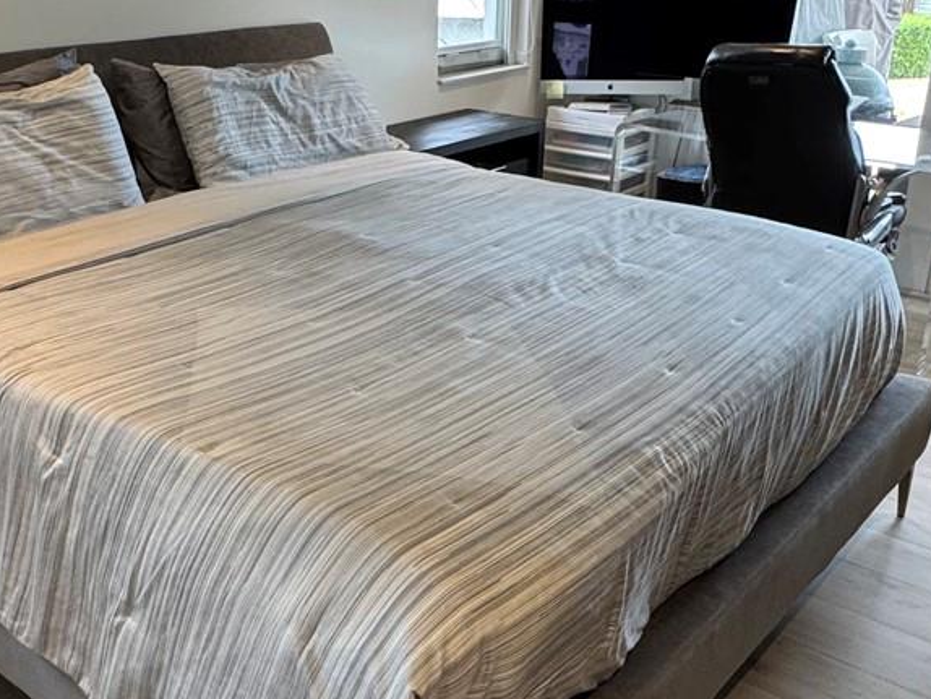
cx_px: 381
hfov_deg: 47.6
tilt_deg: -24.1
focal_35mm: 39
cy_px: 375
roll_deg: -0.5
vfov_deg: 36.8
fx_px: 1049
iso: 200
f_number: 2.2
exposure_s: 1/60
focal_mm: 2.22
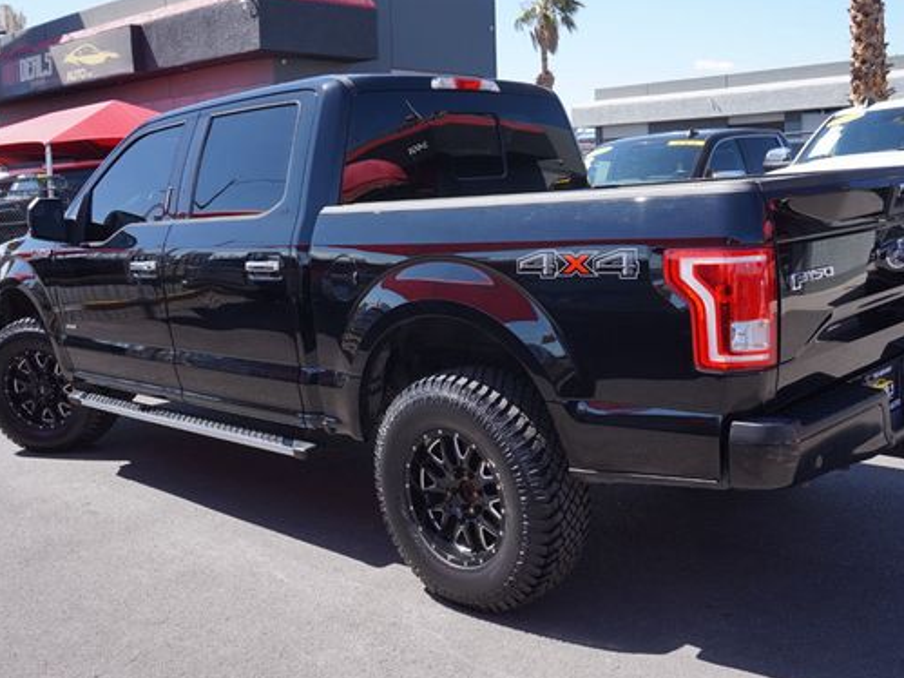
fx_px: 966
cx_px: 473
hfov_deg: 50.1
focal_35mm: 37
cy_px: 323
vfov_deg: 38.6
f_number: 8
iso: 100
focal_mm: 20
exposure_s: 1/100
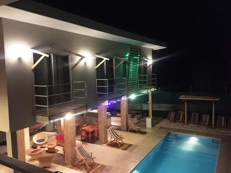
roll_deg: +0.7
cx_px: 116
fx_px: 194
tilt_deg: -4.3
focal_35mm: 29
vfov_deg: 48.2
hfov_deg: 61.7
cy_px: 86
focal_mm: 4.15
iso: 400
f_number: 2.2
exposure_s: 1/15
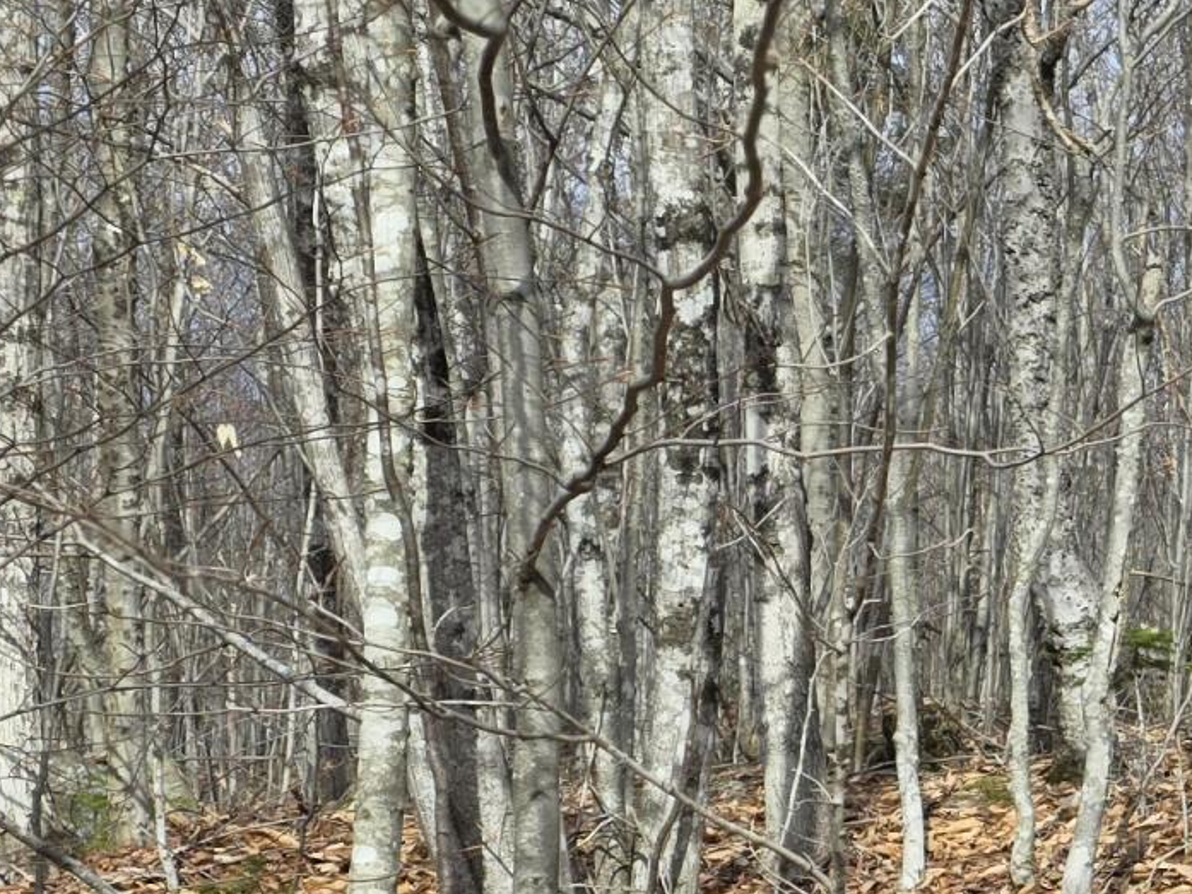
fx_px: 3410
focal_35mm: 99
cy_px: 802
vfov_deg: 14.8
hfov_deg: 18.0
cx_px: 1724
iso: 80
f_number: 1.7
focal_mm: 6.3
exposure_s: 1/3300
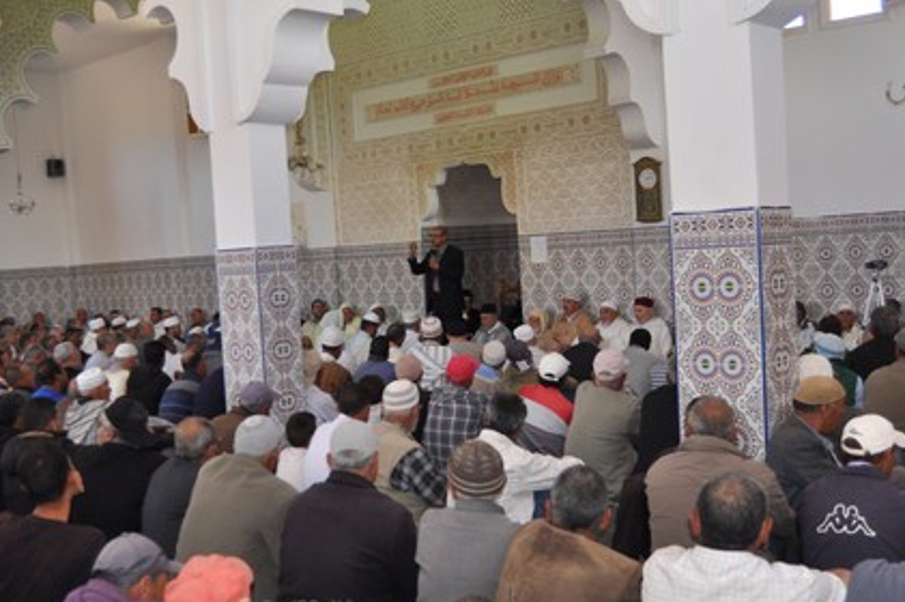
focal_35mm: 41
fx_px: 1030
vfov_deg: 32.6
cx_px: 378
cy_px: 313
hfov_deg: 47.3
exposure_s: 1/160
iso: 400
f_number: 3.5
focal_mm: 18
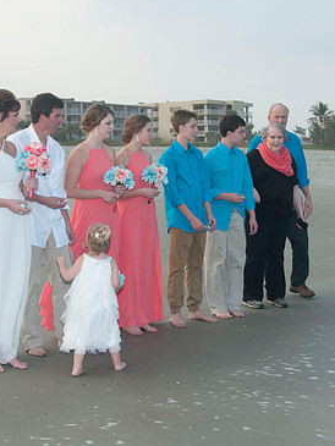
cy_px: 218
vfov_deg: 27.4
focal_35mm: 71
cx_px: 199
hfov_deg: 20.7
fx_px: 916
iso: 100
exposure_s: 1/250
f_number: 7.1
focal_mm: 31
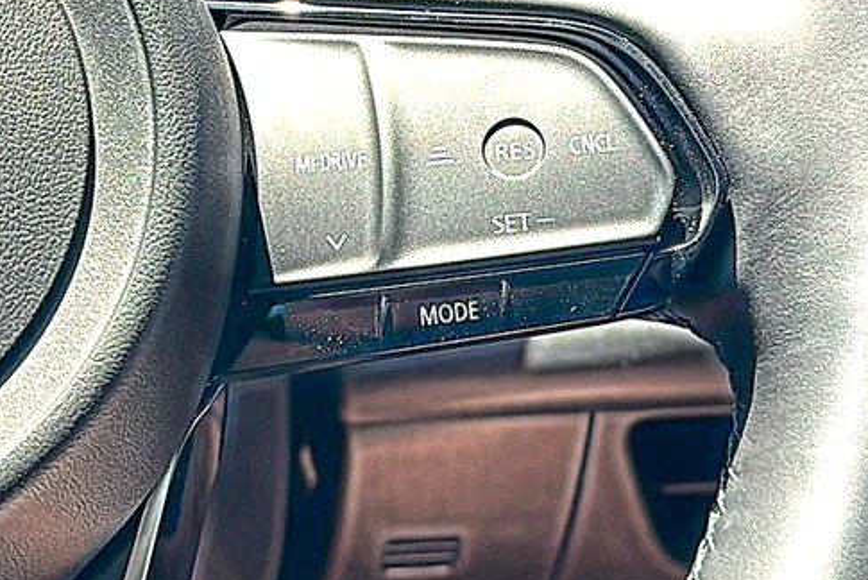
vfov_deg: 21.4
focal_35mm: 63
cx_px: 438
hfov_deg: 31.9
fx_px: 1520
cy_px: 142
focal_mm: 6.86
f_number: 1.78
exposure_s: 1/294
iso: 80
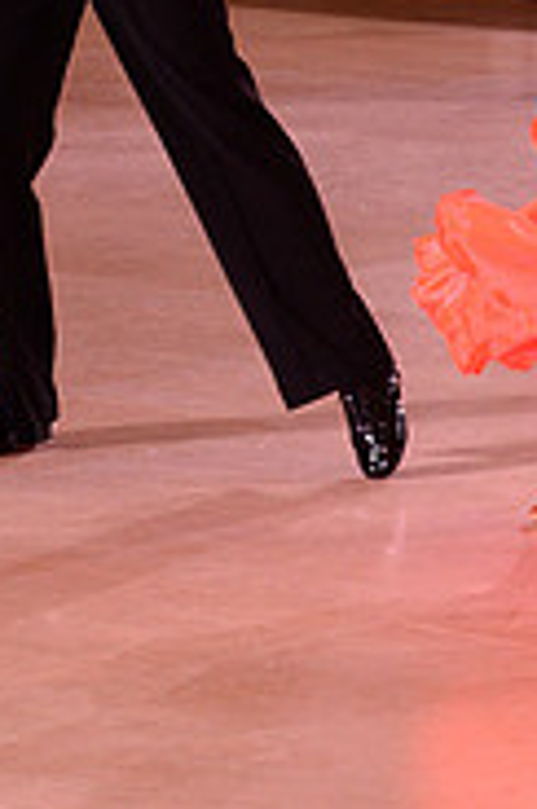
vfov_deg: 7.6
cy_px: -246
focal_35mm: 268
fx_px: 6019
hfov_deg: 5.1
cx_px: 583
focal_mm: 85
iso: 2500
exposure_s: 1/250
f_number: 6.3
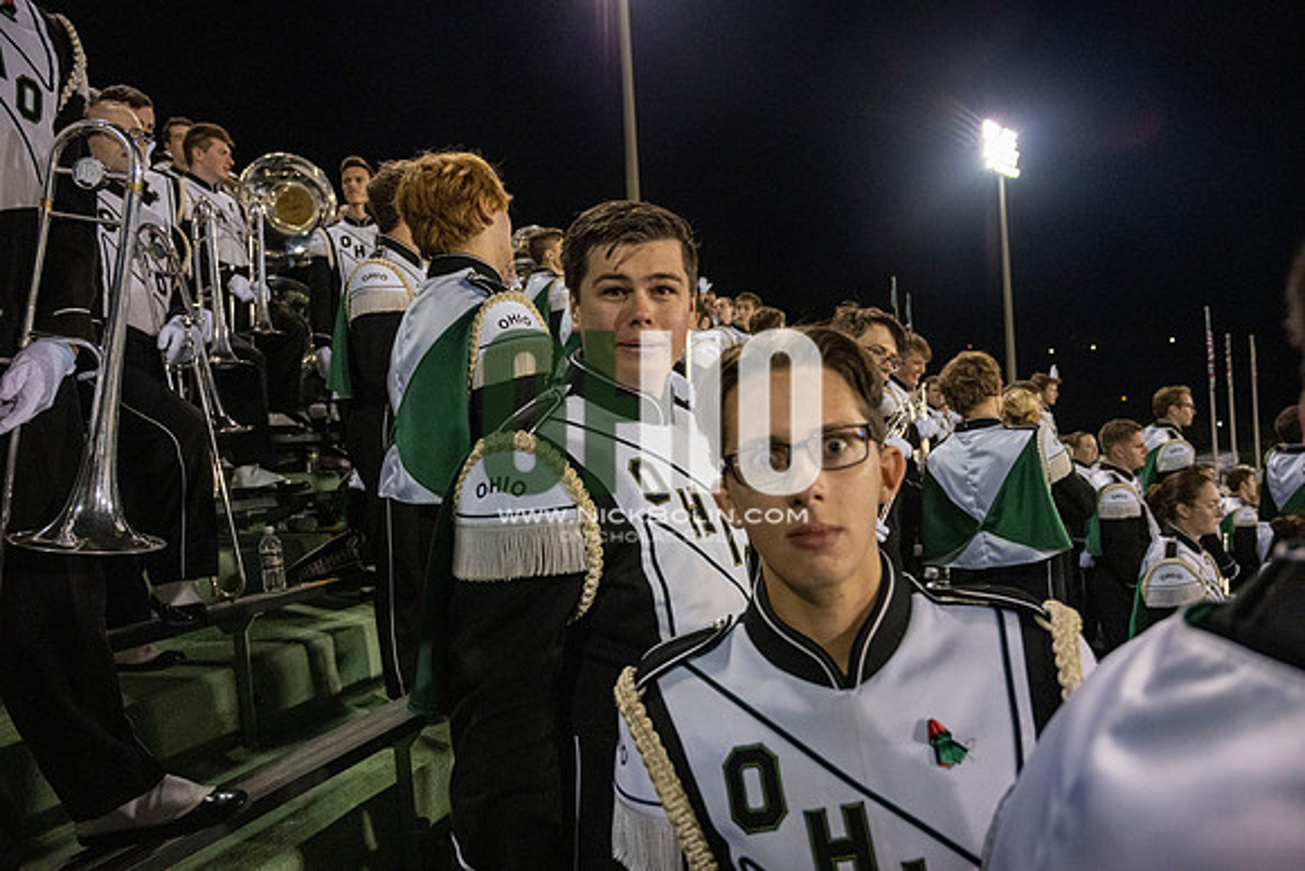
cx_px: 652
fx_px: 870
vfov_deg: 53.2
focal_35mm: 24
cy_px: 436
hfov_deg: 73.7
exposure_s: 1/500
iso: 3200
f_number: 4
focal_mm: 24
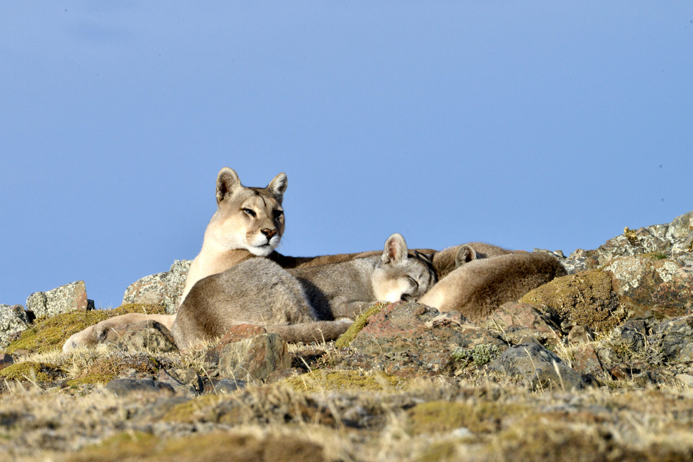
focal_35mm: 500
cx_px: 346
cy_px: 231
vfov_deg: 2.8
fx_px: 9629
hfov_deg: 4.1
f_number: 20
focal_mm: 500
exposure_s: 1/400
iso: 800
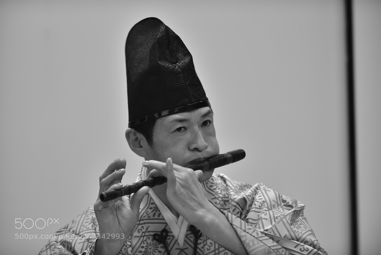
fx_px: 2117
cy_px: 128
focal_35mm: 200
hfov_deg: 10.3
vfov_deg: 6.9
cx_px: 190
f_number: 2.8
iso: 1600
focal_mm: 200
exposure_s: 1/200
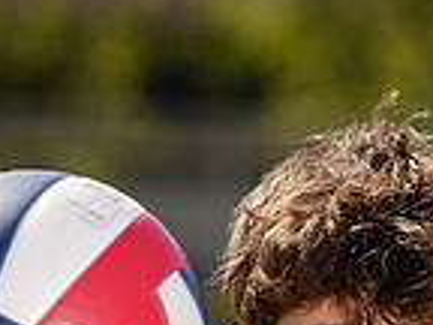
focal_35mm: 925
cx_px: 383
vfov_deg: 1.6
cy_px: 518
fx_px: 11571
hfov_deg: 2.1
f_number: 7.1
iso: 64
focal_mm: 238
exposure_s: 1/200
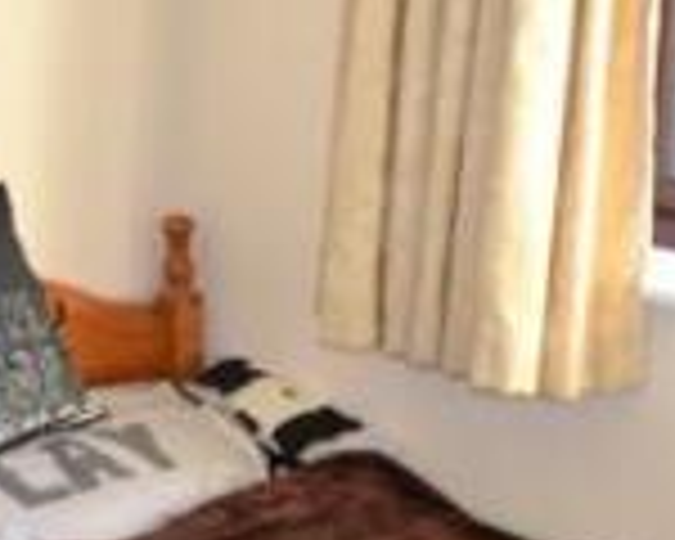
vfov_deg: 13.3
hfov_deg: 17.0
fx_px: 2217
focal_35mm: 111
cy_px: 758
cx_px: 45
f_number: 3.5
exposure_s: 1/60
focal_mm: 18
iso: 400
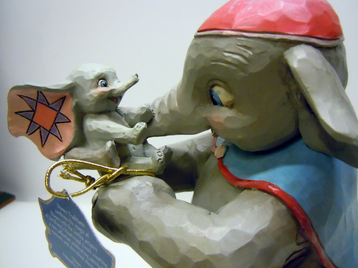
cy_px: 134
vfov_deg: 46.8
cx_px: 179
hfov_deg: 60.0
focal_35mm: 30
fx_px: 310
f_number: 3.5
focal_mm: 5.4
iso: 800
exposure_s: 1/100
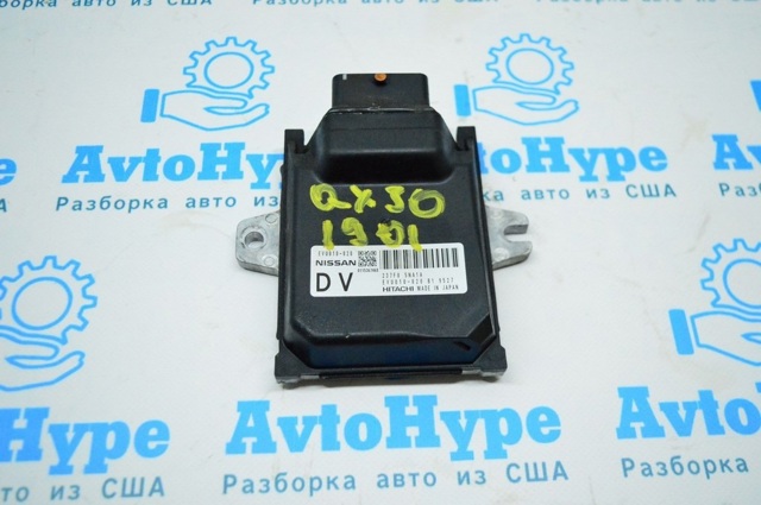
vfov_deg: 35.4
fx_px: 792
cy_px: 252
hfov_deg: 51.3
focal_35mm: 38
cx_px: 380
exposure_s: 1/800
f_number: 4
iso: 6400
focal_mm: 25
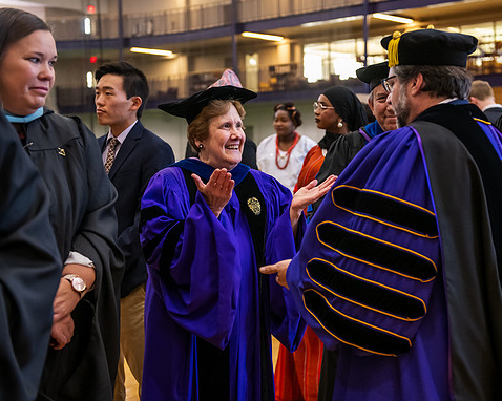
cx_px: 301
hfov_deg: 32.9
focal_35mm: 57
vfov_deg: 26.7
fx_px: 847
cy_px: 200
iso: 2500
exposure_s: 1/125
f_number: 3.2
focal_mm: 50
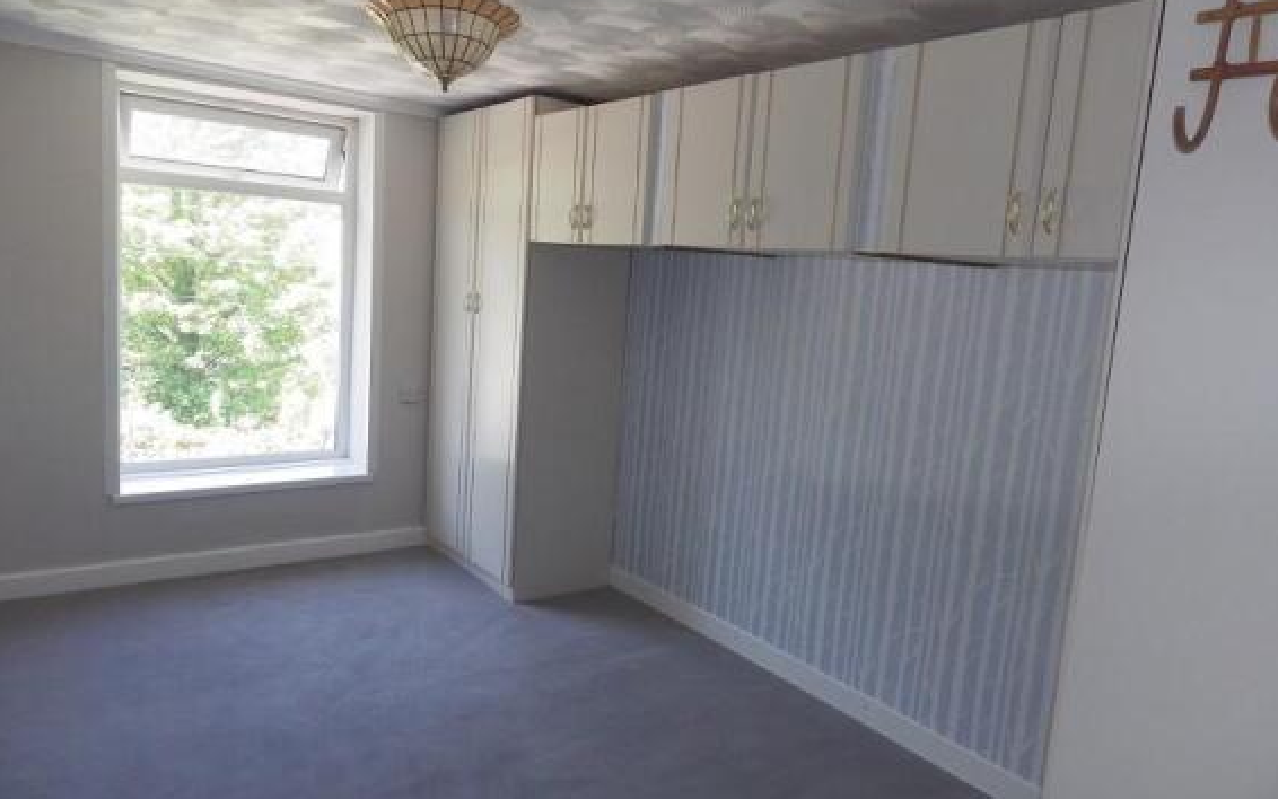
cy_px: 392
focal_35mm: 24
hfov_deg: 74.8
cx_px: 651
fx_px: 836
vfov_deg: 51.1
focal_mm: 4
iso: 200
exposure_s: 1/80
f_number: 3.1
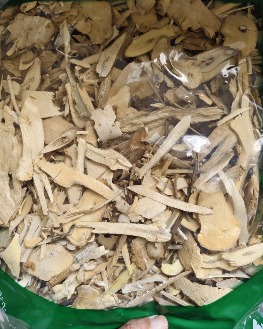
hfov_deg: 56.8
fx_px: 243
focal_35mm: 25
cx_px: 133
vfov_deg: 68.1
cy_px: 162
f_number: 1.88
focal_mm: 5.56
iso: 298
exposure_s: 1/100
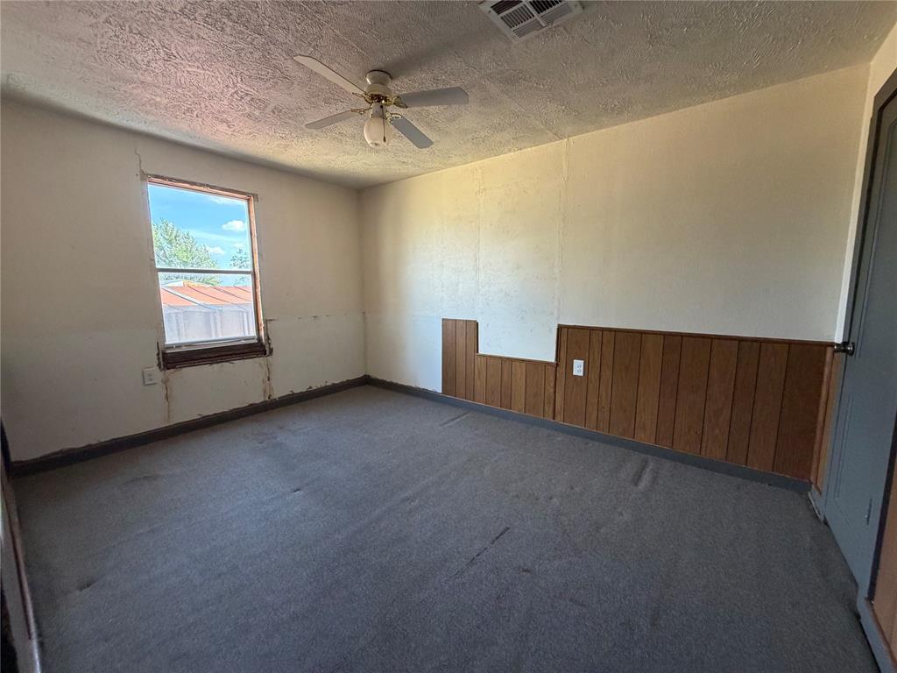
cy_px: 336
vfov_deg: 85.7
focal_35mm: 14
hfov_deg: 102.1
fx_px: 363
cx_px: 448
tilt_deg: -7.3
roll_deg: +0.6
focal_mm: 2.22
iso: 320
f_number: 2.2
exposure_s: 1/121
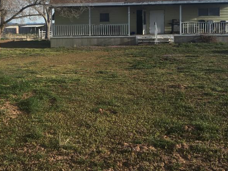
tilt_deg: -2.8
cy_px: 44
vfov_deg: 28.7
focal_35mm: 50
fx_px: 329
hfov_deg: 37.3
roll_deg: +0.8
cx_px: 56
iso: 25
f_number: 2.2
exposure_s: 1/1538
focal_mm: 4.15
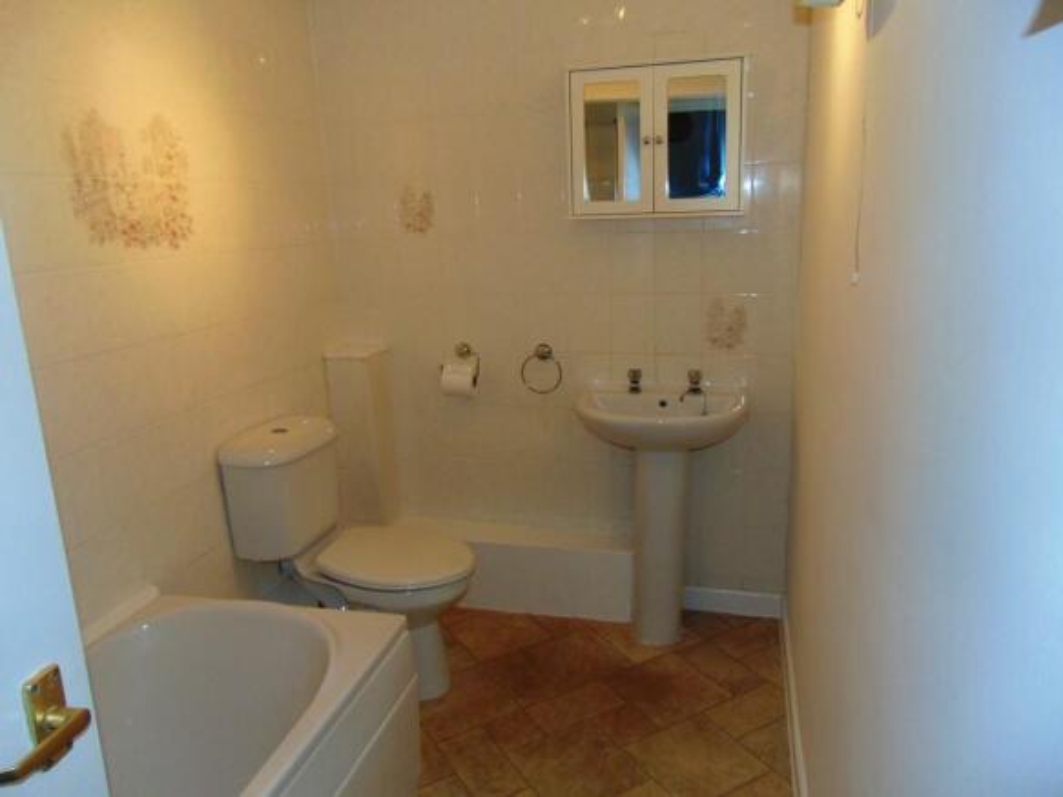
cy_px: 398
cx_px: 532
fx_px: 768
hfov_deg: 69.4
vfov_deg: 54.9
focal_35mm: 25
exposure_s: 1/30
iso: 80
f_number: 3
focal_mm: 4.5
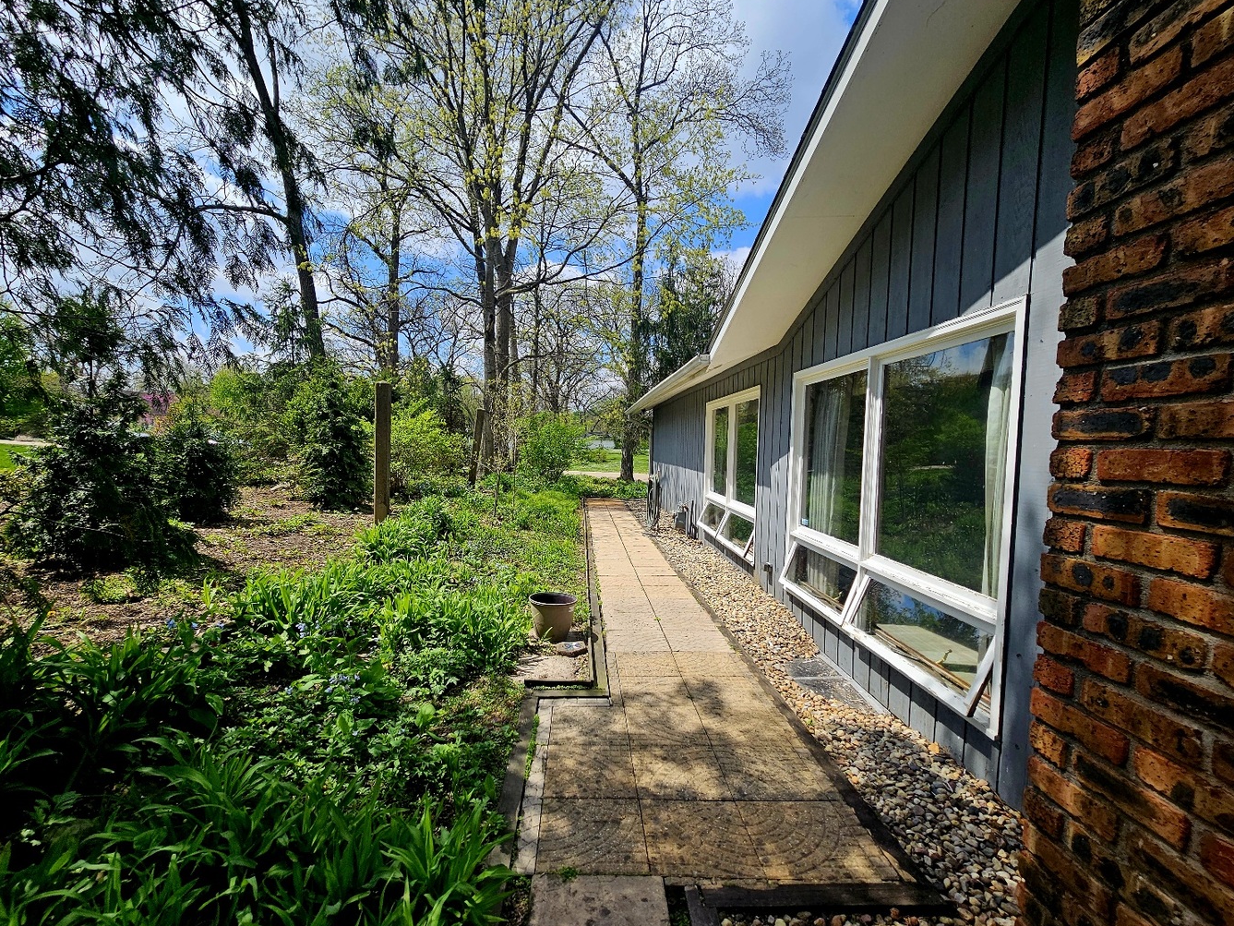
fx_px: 499
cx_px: 574
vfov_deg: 85.6
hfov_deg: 101.9
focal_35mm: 14
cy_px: 487
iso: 50
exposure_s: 1/2000
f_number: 2.2
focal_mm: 2.2
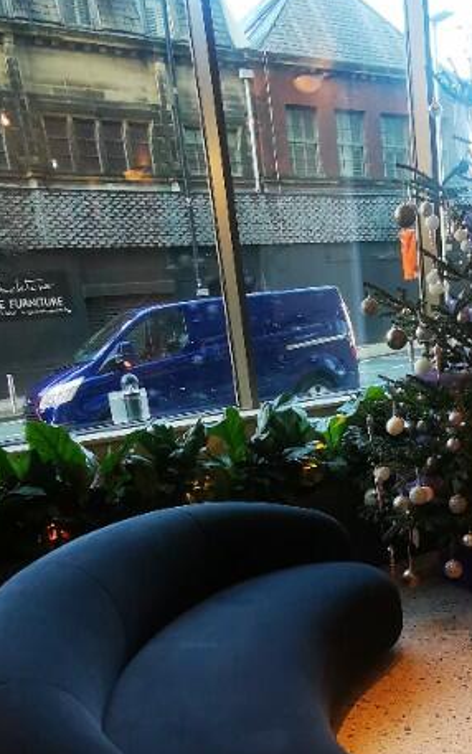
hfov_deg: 32.5
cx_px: 389
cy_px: 533
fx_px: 781
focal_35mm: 38
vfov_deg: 50.1
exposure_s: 1/100
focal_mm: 2.35
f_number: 2.2
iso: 250
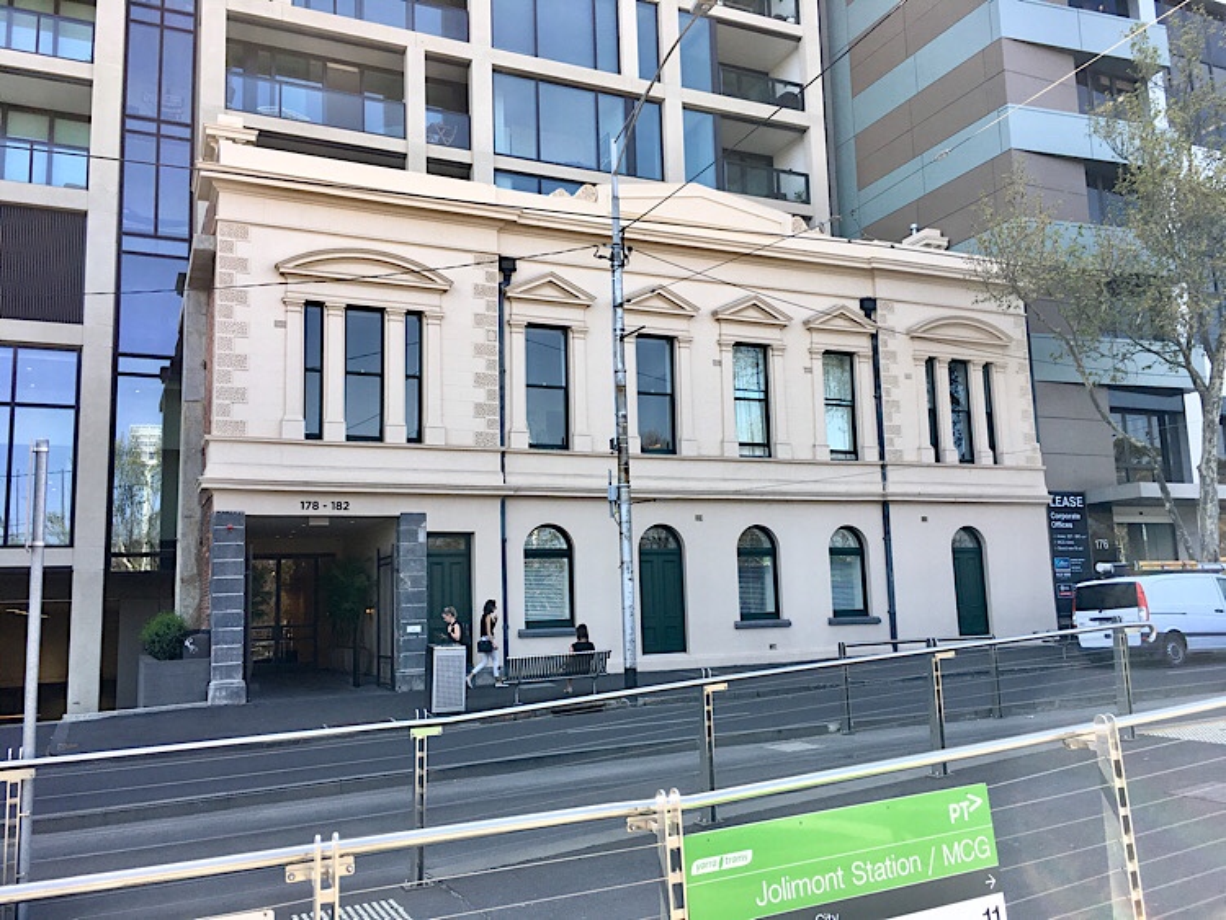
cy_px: 460
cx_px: 613
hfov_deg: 61.6
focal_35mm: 29
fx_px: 1027
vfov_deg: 48.3
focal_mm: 4.15
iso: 25
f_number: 2.2
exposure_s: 1/337
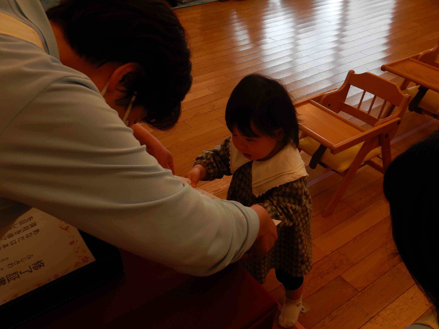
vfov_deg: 41.8
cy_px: 164
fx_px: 431
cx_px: 220
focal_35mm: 34
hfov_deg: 54.0
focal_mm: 6.1
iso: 125
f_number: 4.2
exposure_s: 1/200
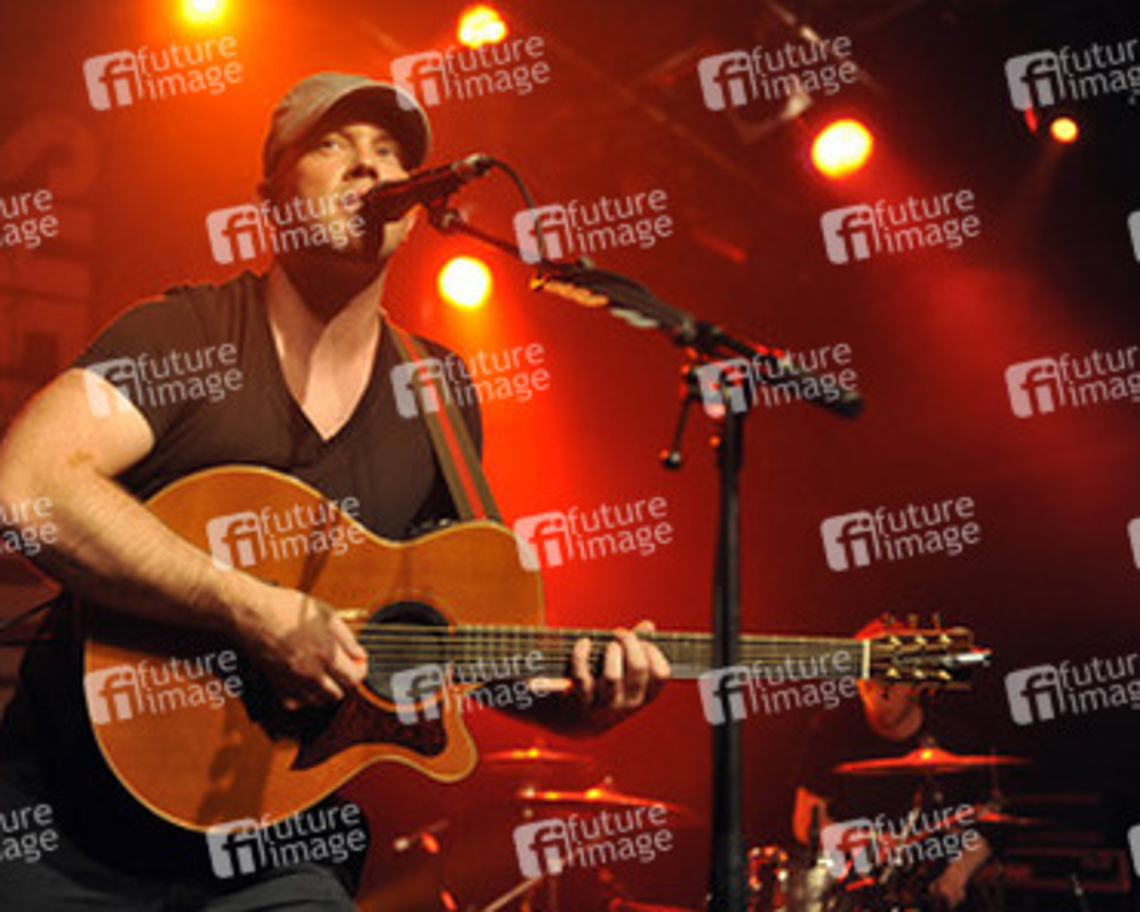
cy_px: 458
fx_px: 1924
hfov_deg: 33.0
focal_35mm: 57
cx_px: 512
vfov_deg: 26.7
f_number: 2.8
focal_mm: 50
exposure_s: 1/125
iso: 1600
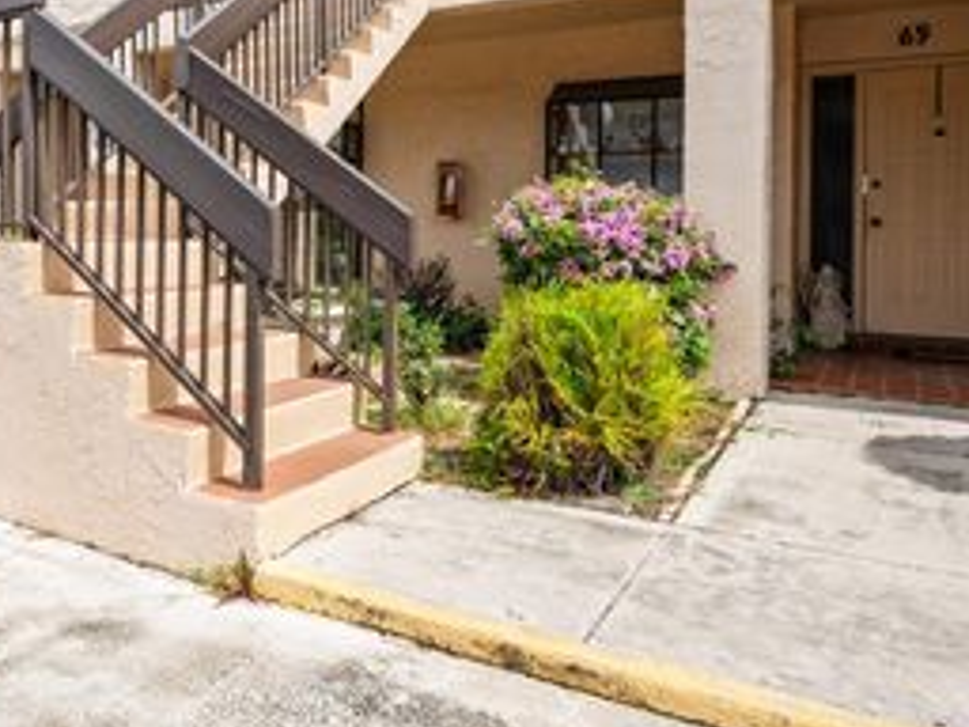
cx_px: 288
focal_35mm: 31
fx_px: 866
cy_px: 220
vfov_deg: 44.6
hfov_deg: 56.6
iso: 200
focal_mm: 16.5
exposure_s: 1/400
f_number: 10
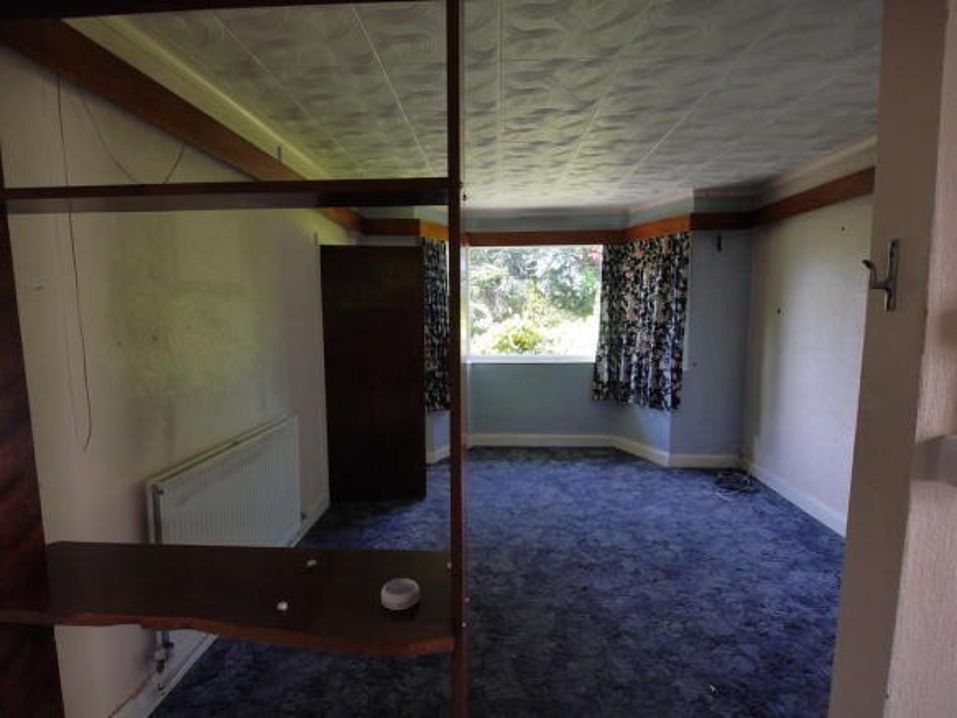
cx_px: 478
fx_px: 498
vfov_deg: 71.6
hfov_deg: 87.7
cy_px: 359
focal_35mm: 18
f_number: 4
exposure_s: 1/125
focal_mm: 9
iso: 400
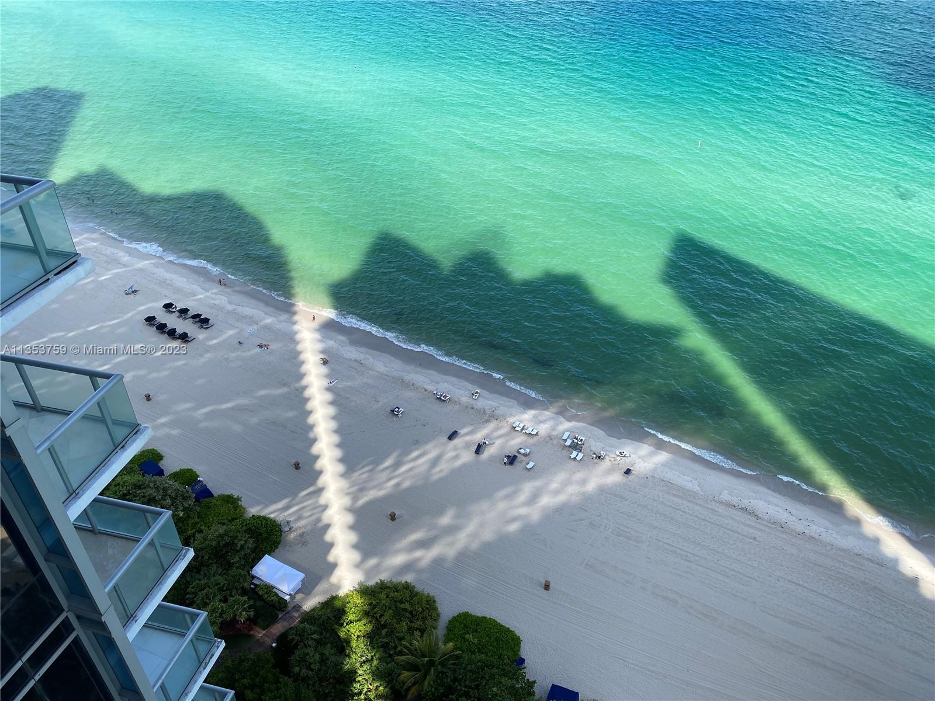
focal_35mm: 26
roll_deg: -0.6
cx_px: 468
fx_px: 702
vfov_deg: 53.1
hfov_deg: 67.3
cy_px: 350
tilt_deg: -37.7
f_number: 1.8
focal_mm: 4.25
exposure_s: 1/1629
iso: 32
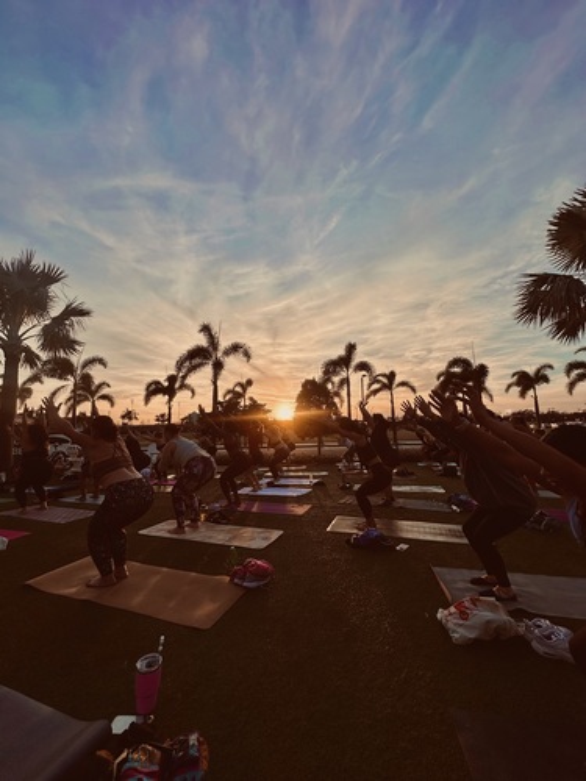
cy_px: 390
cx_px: 293
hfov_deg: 85.7
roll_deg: +0.5
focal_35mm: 14
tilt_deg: +7.9
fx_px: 316
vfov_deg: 102.1
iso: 50
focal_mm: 2.22
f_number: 2.2
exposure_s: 1/1319
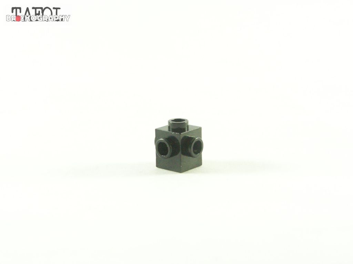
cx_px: 176
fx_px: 765
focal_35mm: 75
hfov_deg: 26.0
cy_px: 132
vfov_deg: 19.6
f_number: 4
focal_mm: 12.4
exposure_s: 1/60
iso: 400
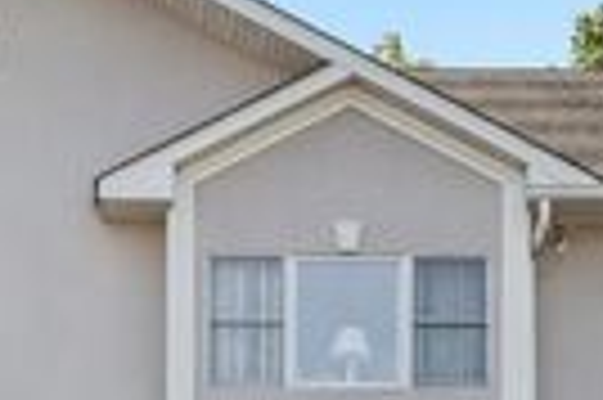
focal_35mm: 110
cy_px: 470
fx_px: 1838
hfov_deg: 18.5
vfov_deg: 12.2
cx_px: 176
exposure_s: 1/125
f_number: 8
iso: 100
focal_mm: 29.5
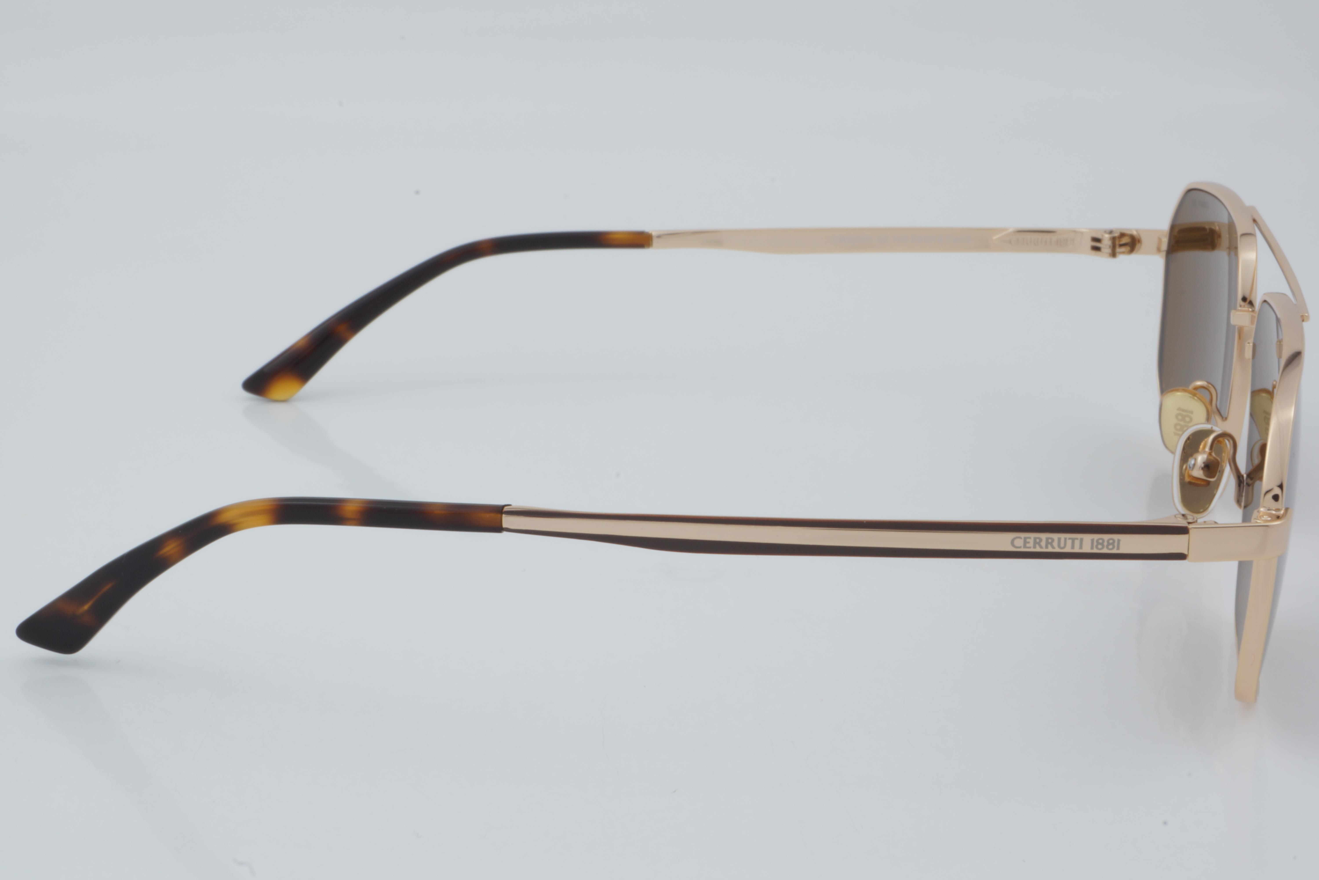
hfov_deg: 27.0
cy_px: 440
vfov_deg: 18.2
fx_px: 2748
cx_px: 660
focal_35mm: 75
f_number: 32
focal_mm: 50
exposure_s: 1/3
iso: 100
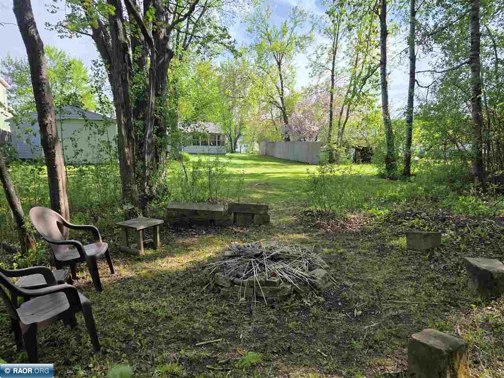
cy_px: 189
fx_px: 335
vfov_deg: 58.9
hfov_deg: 73.9
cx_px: 252
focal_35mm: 23
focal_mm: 6.3
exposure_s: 1/2517
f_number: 1.7
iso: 80
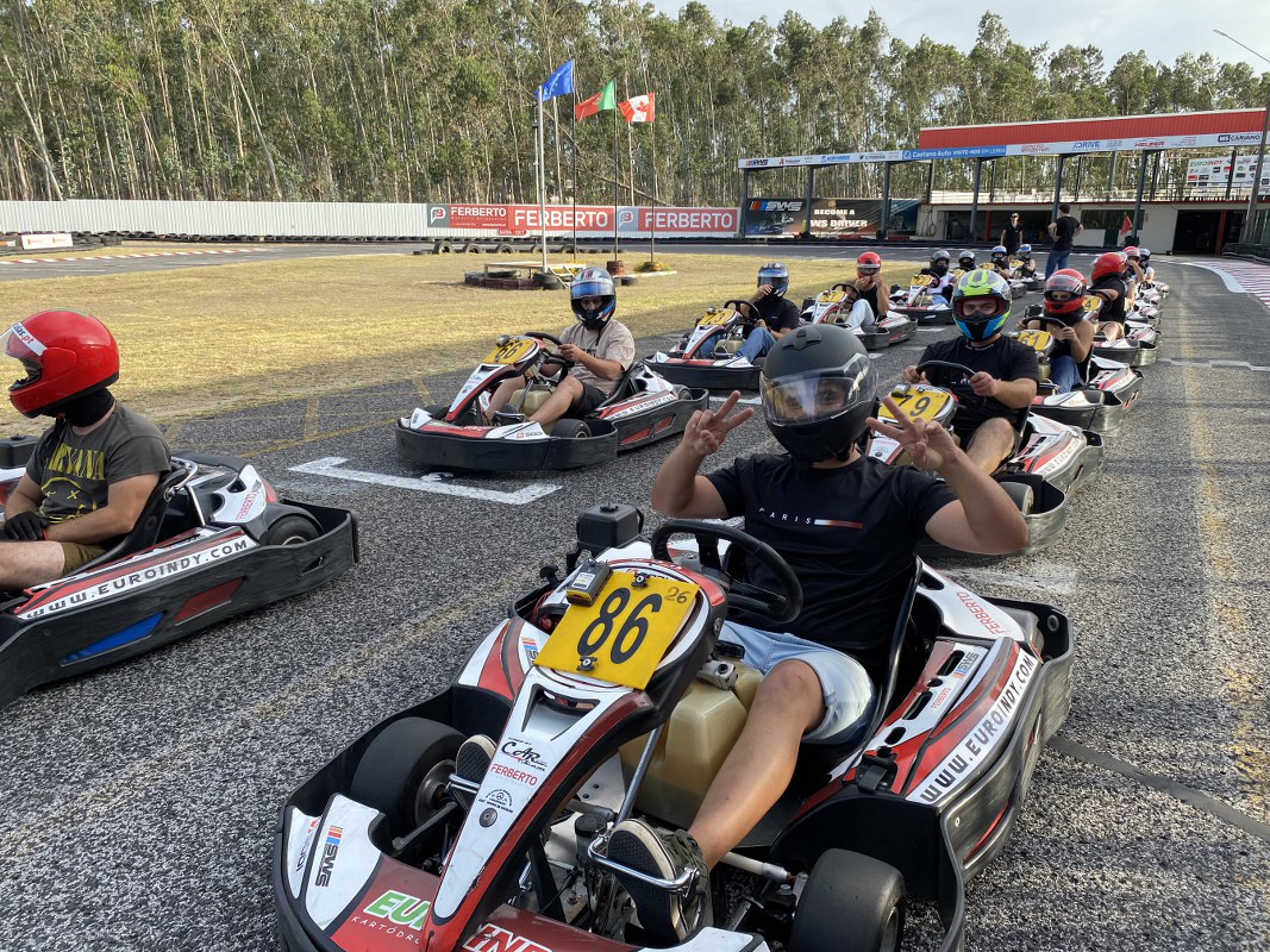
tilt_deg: -14.7
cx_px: 635
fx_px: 954
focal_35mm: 26
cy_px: 476
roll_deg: -1.0
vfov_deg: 53.1
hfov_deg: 67.3
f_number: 1.8
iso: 32
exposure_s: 1/673
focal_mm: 4.25
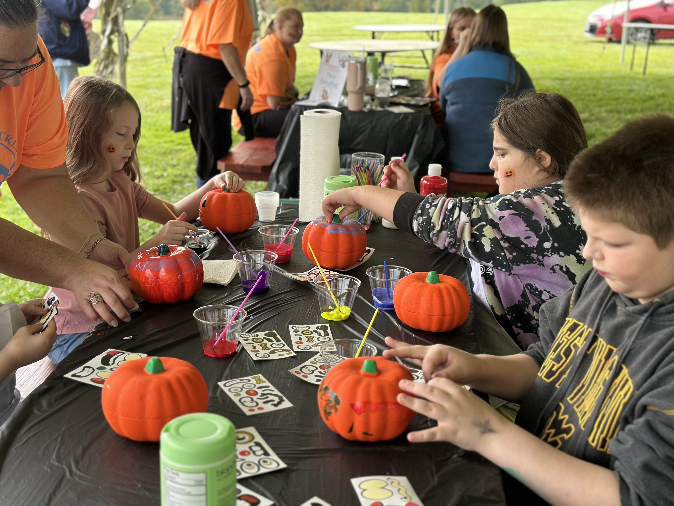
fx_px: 935
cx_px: 337
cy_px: 253
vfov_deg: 30.3
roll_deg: -2.0
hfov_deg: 39.7
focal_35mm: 48
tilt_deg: -15.1
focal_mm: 6.86
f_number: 1.78
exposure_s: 1/371
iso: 80
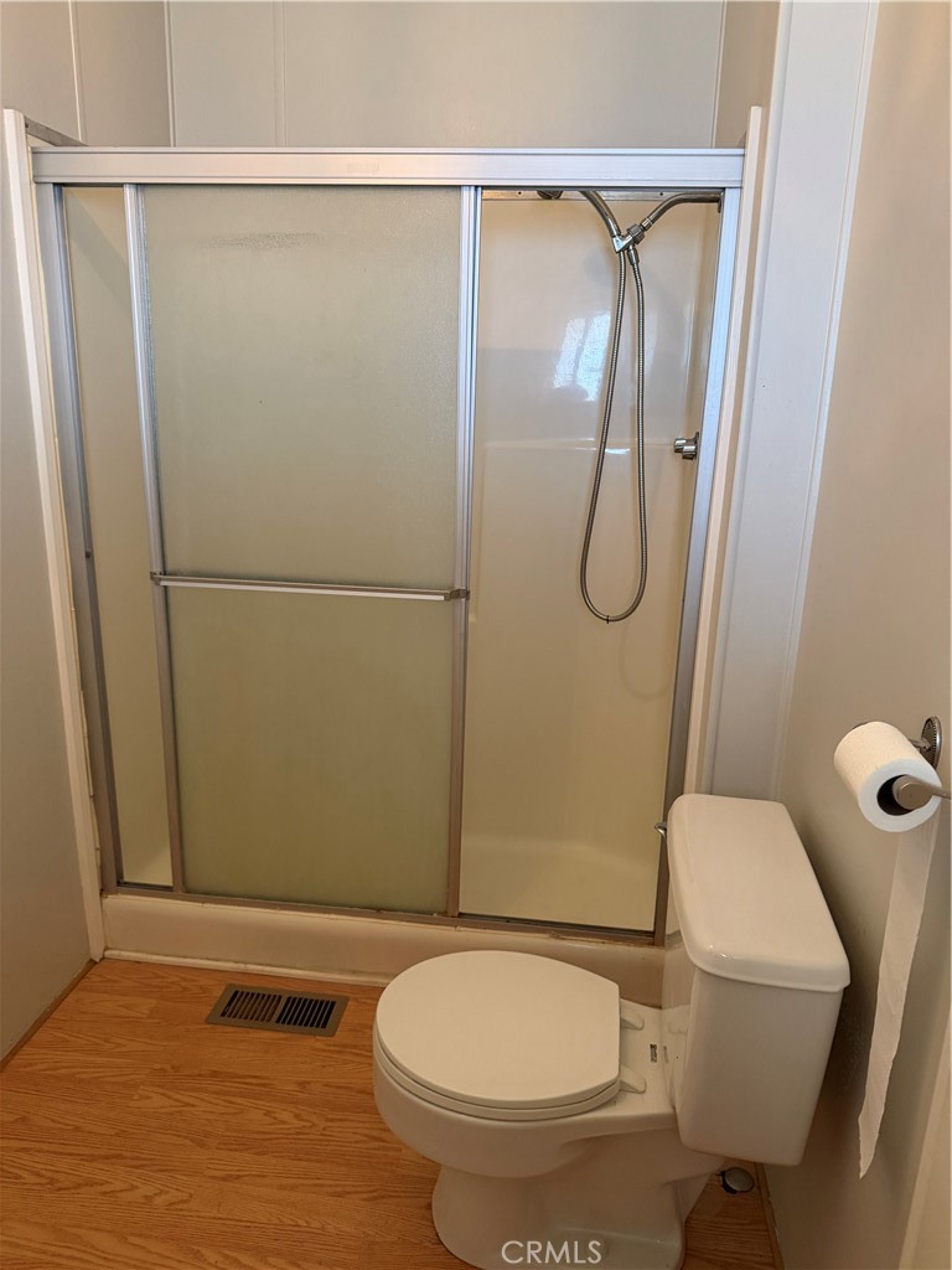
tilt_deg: -13.3
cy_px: 635
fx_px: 880
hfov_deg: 56.8
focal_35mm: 24
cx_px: 476
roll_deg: -1.6
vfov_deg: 71.6
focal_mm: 6.76
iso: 320
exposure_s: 1/60
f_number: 1.78
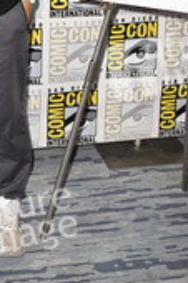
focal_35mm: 92
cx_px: 40
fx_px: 722
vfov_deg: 21.1
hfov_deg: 14.8
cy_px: -22
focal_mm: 39
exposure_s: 1/250
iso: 1250
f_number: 4.5
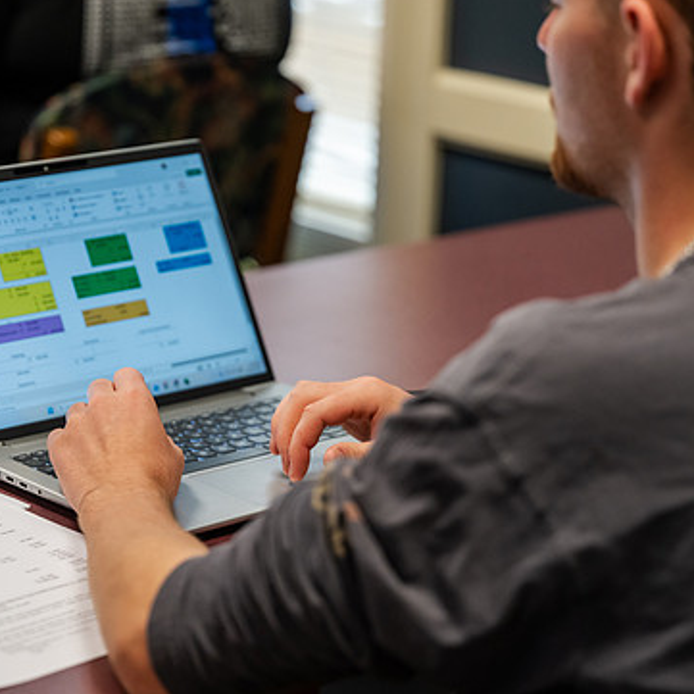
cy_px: 360
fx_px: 2631
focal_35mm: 116
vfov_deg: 15.0
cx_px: 208
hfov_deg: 15.0
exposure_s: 1/200
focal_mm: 85
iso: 1250
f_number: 2.8
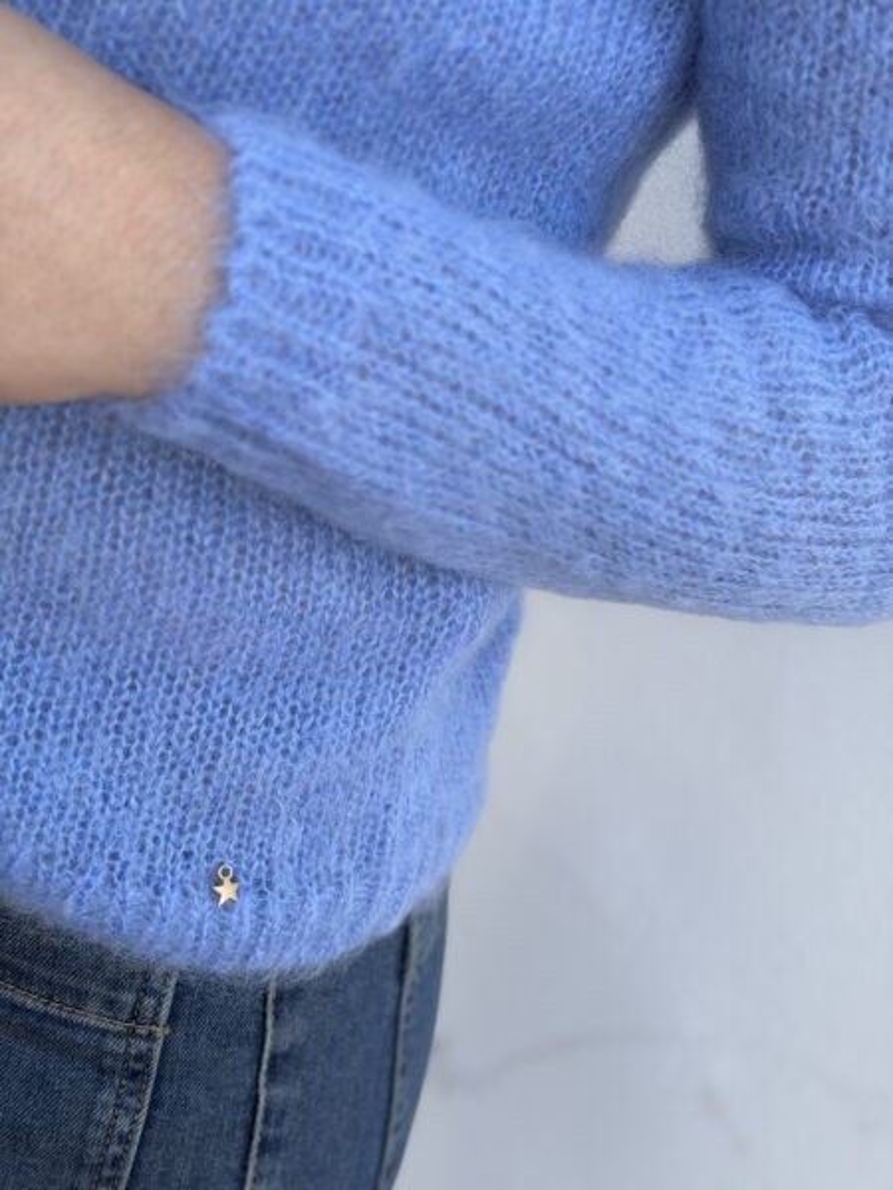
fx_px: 1651
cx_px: 446
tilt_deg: -24.6
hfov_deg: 30.3
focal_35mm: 48
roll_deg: -21.0
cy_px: 595
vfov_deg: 39.7
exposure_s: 1/620
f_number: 1.78
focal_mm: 6.76
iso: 64
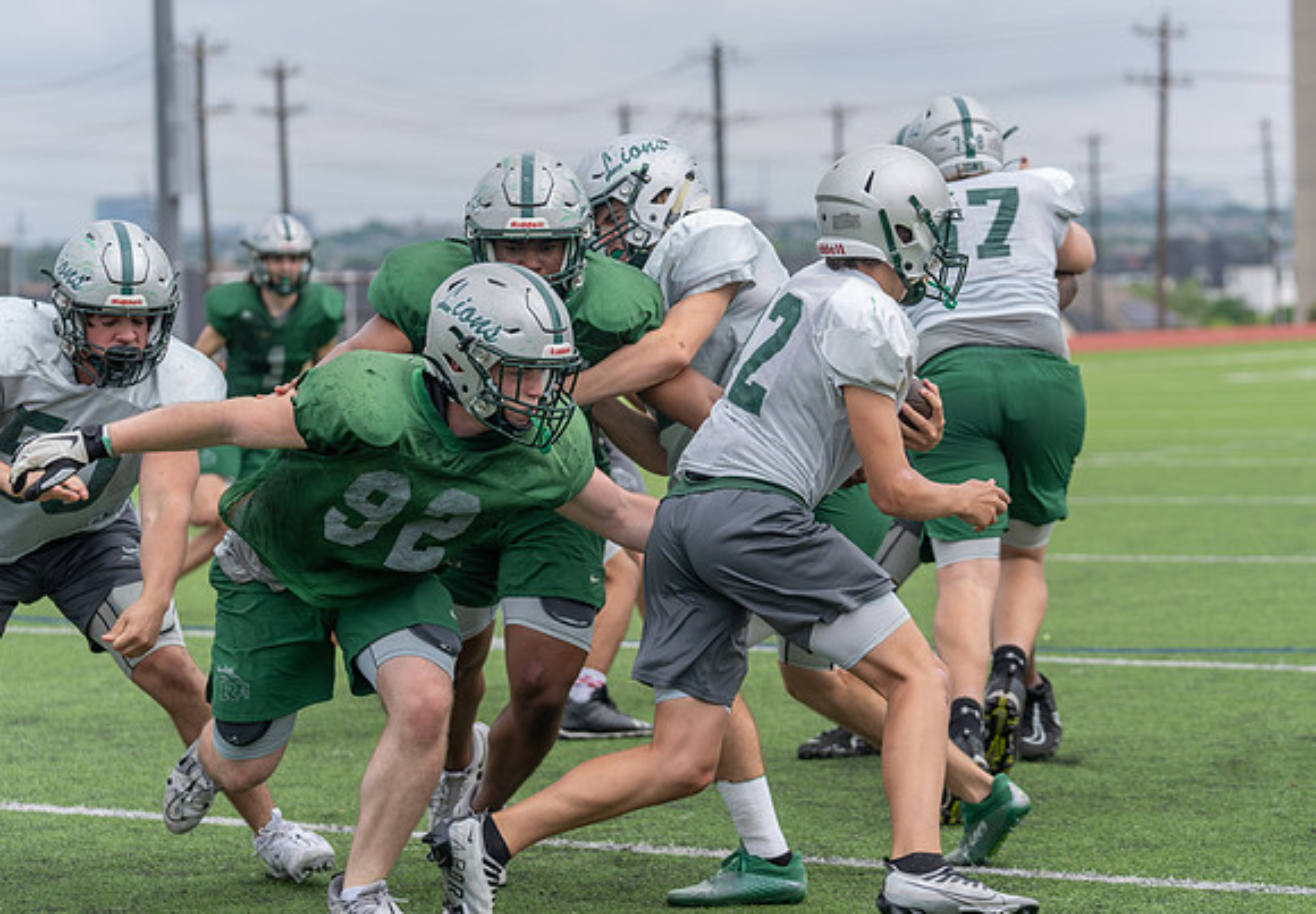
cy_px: 439
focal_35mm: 130
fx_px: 4797
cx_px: 712
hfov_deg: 15.6
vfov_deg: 10.9
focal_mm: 110
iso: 250
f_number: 4
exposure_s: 1/1250
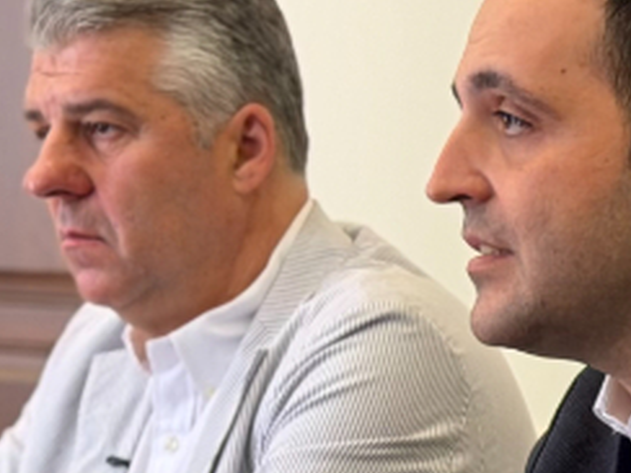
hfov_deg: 8.9
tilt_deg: -2.8
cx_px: 1045
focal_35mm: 216
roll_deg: -1.3
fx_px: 3937
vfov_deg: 6.8
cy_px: 544
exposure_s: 1/100
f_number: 1.78
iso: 80
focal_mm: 6.76
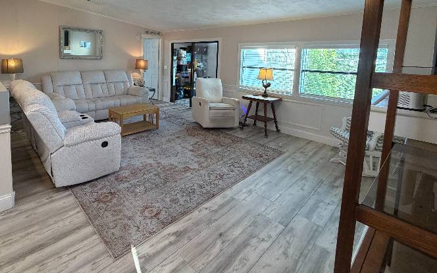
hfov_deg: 86.2
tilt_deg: -6.3
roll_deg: -1.0
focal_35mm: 19
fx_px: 226
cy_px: 75
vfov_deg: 59.6
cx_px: 163
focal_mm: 2.22
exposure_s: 1/120
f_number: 2.2
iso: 250
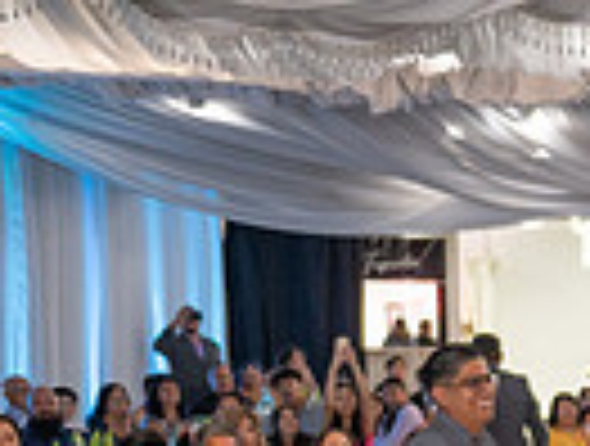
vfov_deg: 8.3
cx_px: 1319
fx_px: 2974
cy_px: 769
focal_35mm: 174
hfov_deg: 10.1
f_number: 3.2
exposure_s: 1/160
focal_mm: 38
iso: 1000
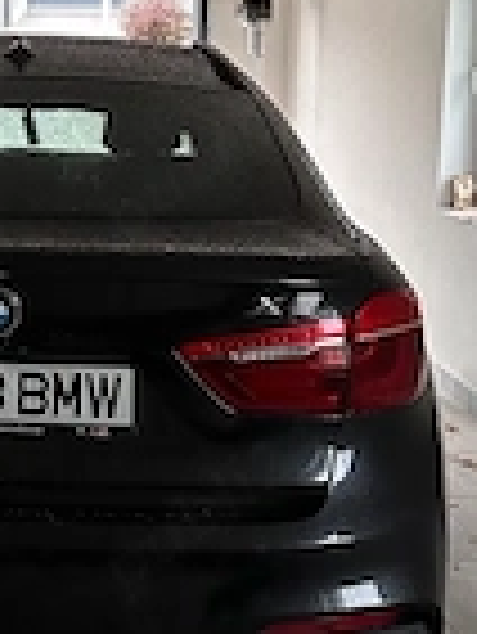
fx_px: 1247
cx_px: -9
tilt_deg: -7.0
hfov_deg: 20.9
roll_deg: -0.3
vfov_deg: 28.2
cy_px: 184
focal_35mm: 68
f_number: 1.78
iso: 1000
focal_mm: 6.86
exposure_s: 1/58
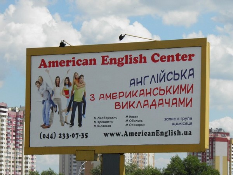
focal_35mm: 182
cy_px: 88
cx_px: 116
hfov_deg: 10.9
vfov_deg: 8.2
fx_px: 1225
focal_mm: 32.7
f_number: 5.8
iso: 50
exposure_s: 1/400
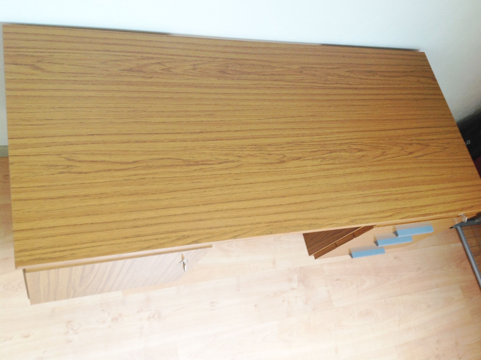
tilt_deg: -58.2
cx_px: 240
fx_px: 486
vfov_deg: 40.6
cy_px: 180
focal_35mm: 35
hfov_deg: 52.7
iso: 50
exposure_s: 1/17
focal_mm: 4.28
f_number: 2.4
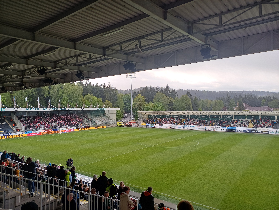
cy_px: 105
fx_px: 201
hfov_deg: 69.4
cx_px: 140
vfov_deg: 54.9
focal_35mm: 25
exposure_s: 1/144
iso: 50
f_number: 1.8
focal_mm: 4.65
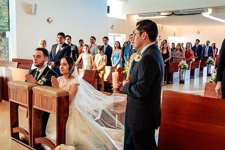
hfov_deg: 50.3
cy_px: 71
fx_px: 240
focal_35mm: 38
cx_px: 107
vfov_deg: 34.8
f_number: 4.5
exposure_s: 1/125
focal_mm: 35
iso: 2000
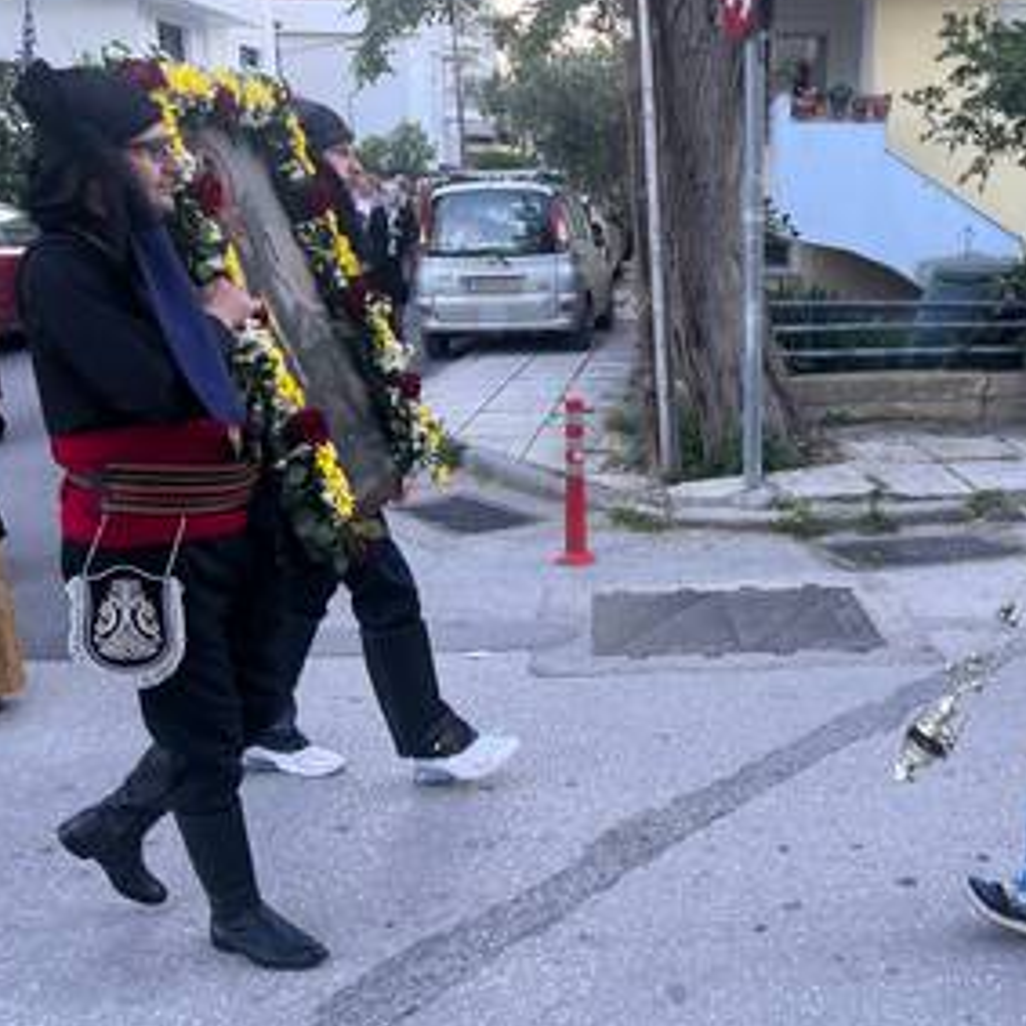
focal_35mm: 38
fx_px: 1274
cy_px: 520
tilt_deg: -14.0
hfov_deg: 43.2
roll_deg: -1.0
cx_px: 689
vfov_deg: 43.9
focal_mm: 5.7
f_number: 1.5
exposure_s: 1/121
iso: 100
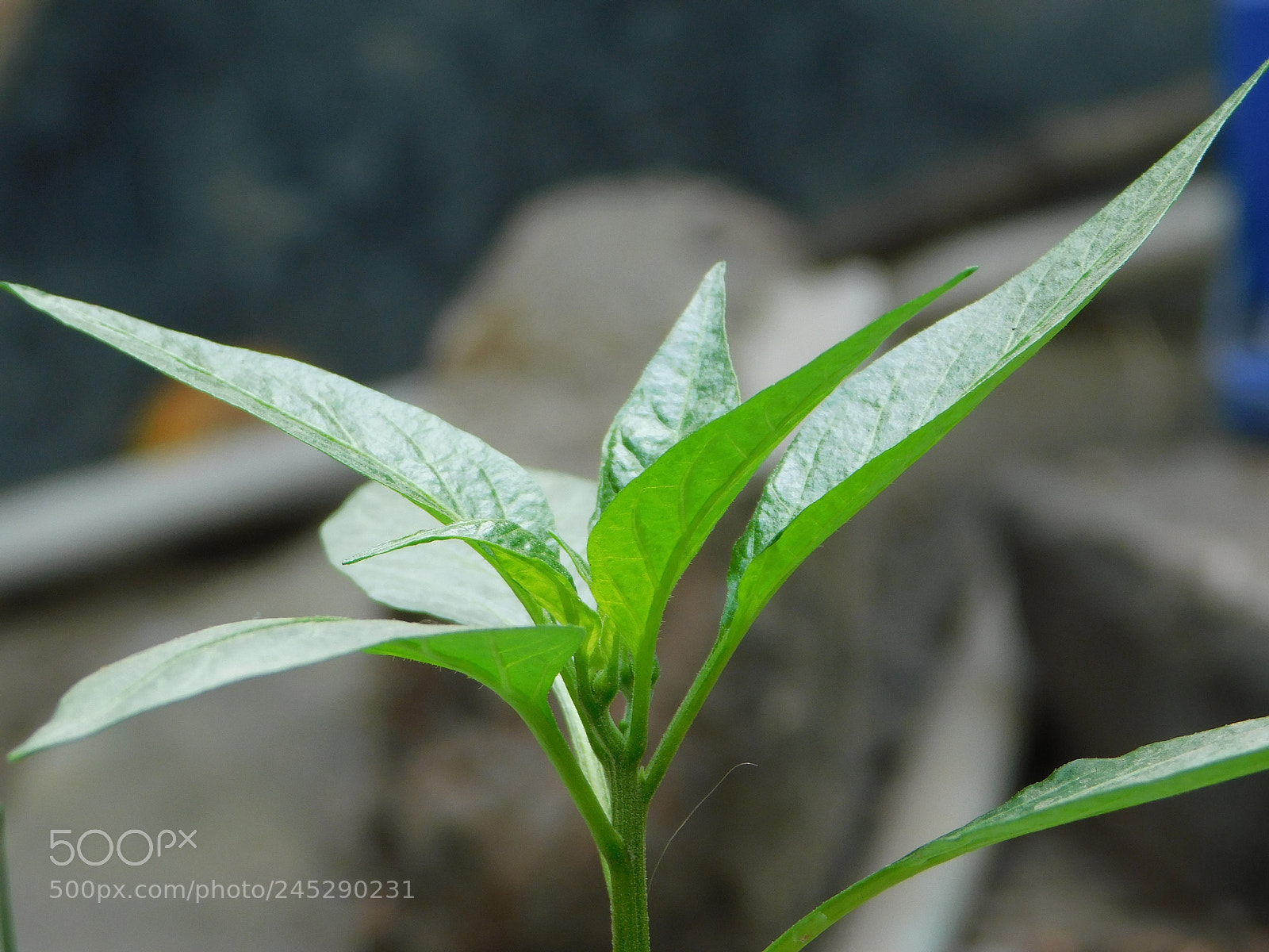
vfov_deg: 7.4
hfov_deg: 9.8
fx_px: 7405
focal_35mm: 202
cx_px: 634
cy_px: 476
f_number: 5.4
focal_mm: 35.9
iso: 125
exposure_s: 1/30
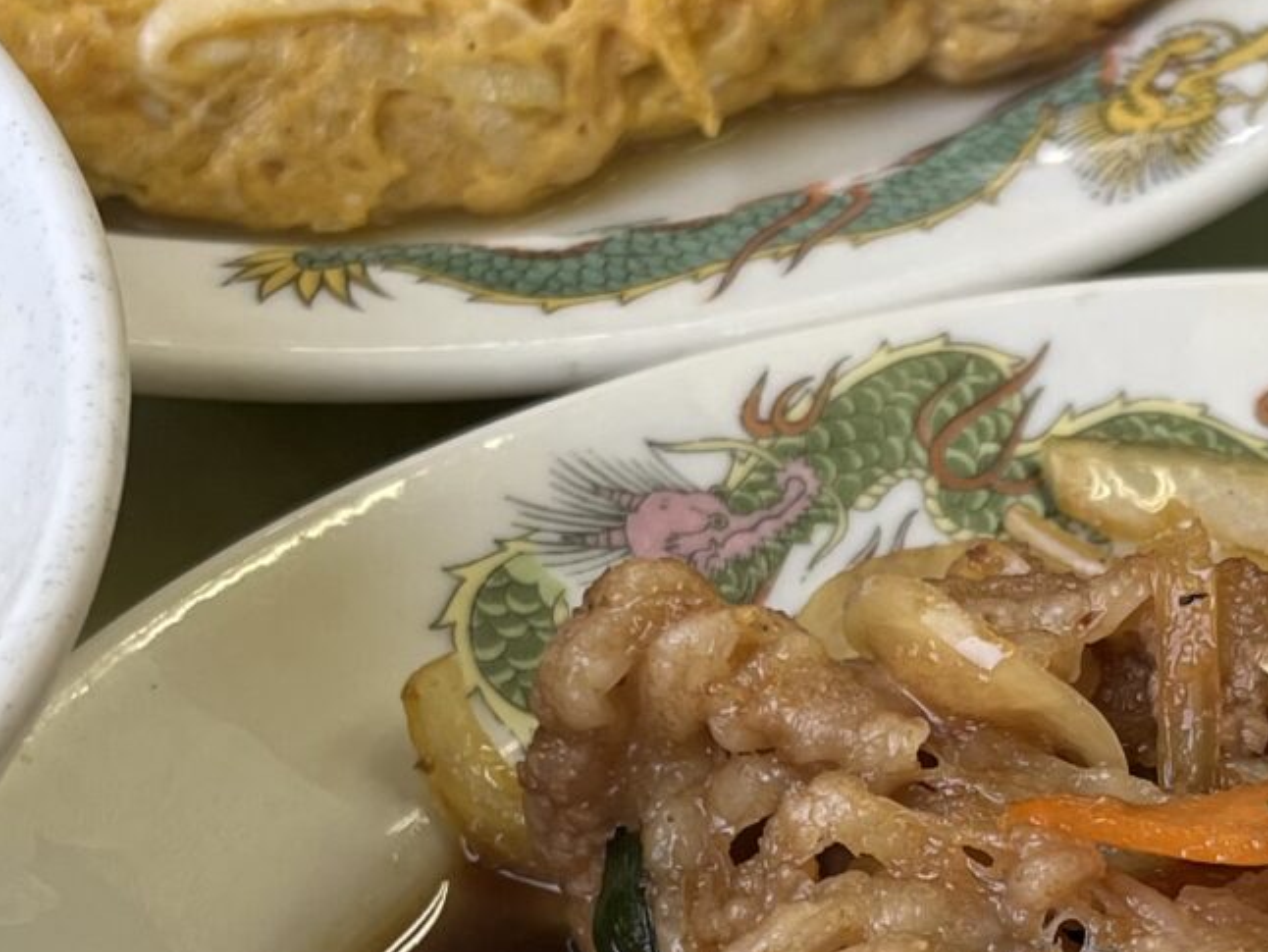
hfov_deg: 18.9
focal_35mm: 103
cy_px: 824
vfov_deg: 14.3
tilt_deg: -46.0
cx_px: 1029
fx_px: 3774
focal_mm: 5.1
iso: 40
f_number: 1.6
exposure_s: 1/100
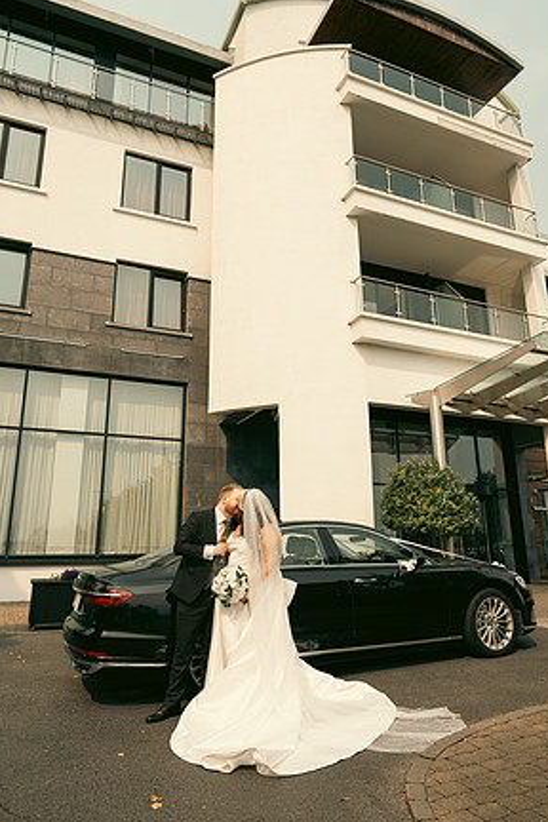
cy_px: 398
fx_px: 571
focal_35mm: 25
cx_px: 282
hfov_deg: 51.3
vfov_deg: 71.5
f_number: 3.5
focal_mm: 24
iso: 125
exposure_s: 1/500
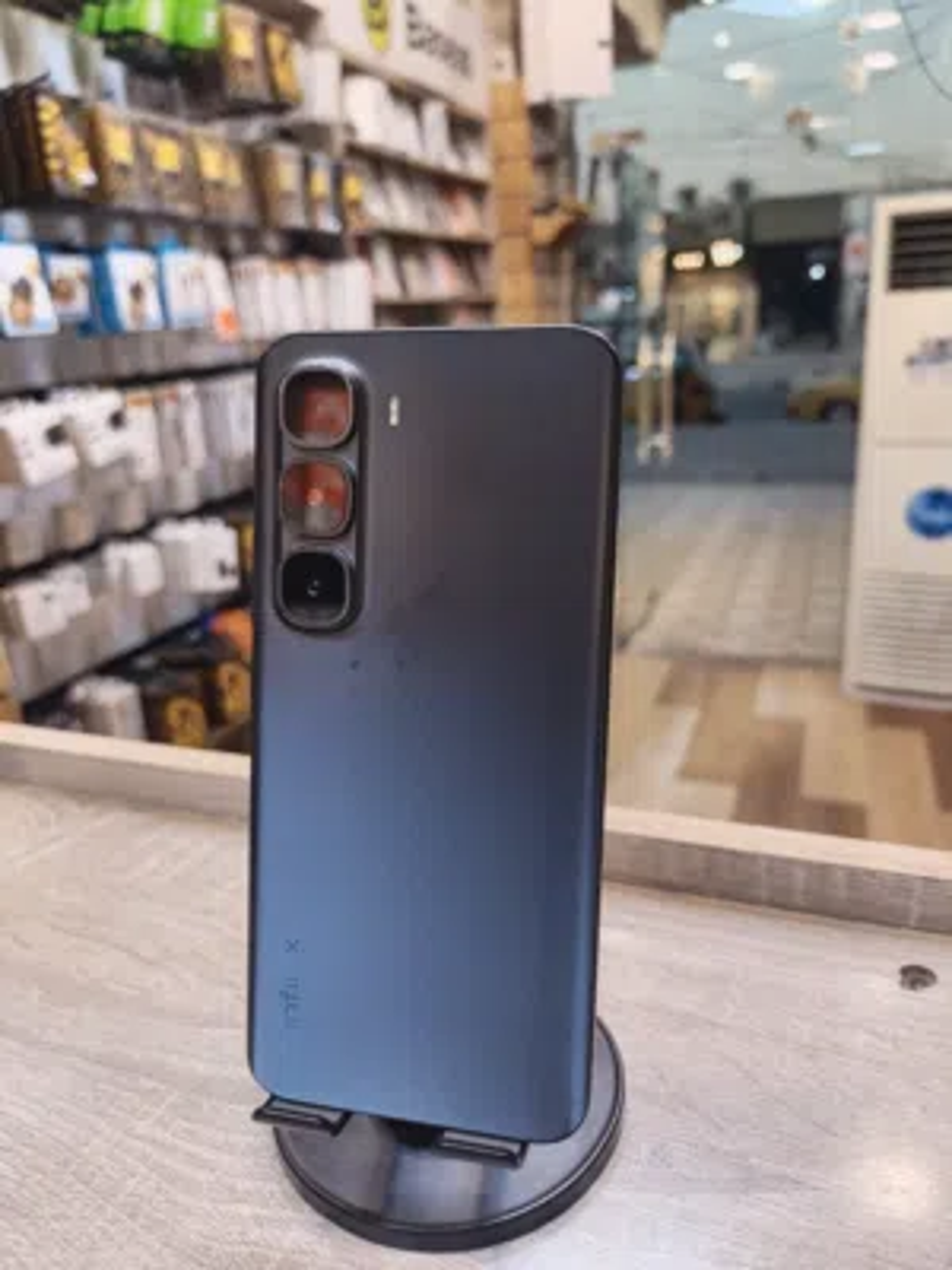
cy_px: 635
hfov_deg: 58.9
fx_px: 843
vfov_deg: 73.9
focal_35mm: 23
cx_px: 476
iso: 150
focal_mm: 5.56
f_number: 1.8
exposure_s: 1/100
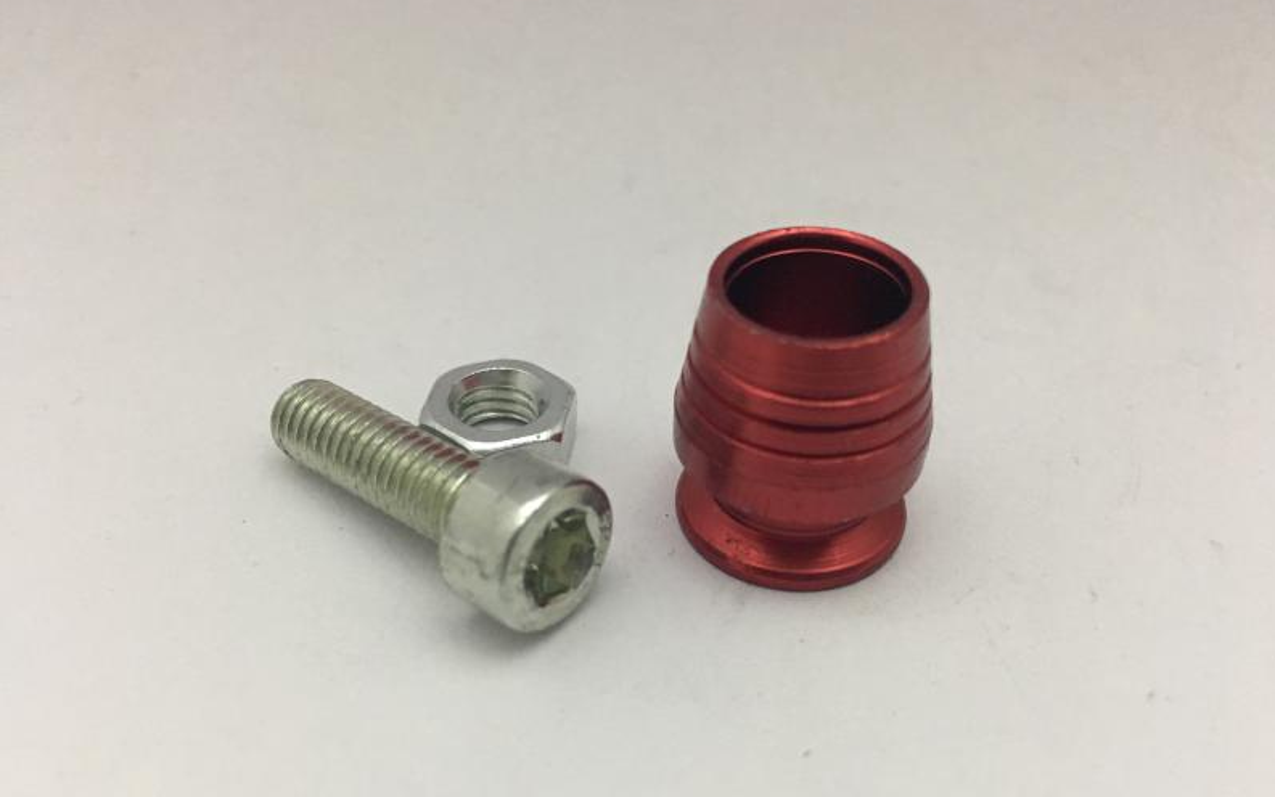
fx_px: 1077
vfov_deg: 40.5
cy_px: 456
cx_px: 642
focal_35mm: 31
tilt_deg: -38.4
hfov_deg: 61.2
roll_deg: -2.3
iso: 160
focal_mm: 4.15
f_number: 2.2
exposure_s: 1/30
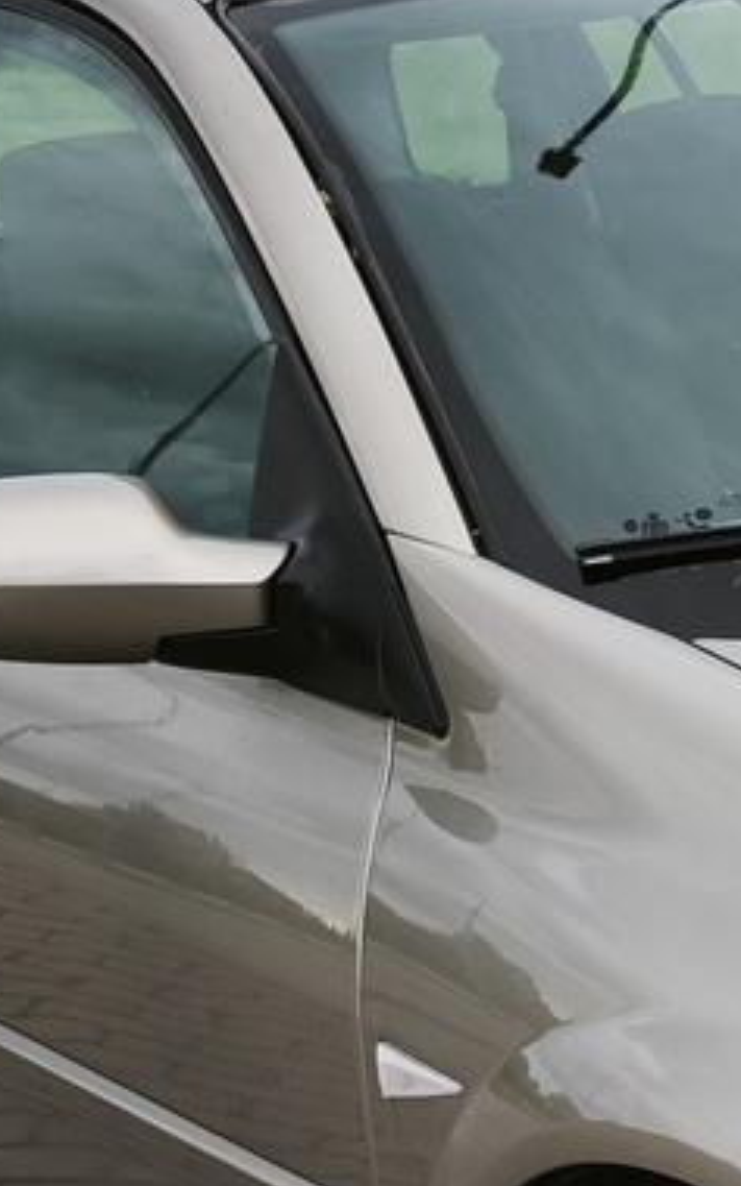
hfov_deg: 11.7
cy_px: 892
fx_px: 3327
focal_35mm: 103
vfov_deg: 20.0
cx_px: 1354
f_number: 1.7
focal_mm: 5.35
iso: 80
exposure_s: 1/540
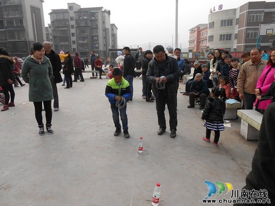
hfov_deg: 67.3
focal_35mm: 26
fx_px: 207
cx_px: 138
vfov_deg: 53.1
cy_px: 103
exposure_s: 1/500
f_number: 3.5
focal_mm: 4.6
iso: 80
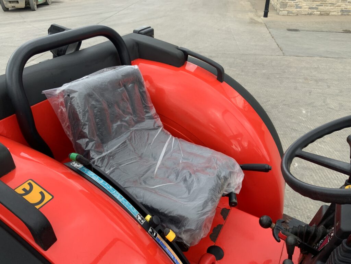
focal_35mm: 29
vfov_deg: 48.2
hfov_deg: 61.7
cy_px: 132
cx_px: 176
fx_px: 294
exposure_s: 1/324
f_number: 1.8
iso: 16
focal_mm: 3
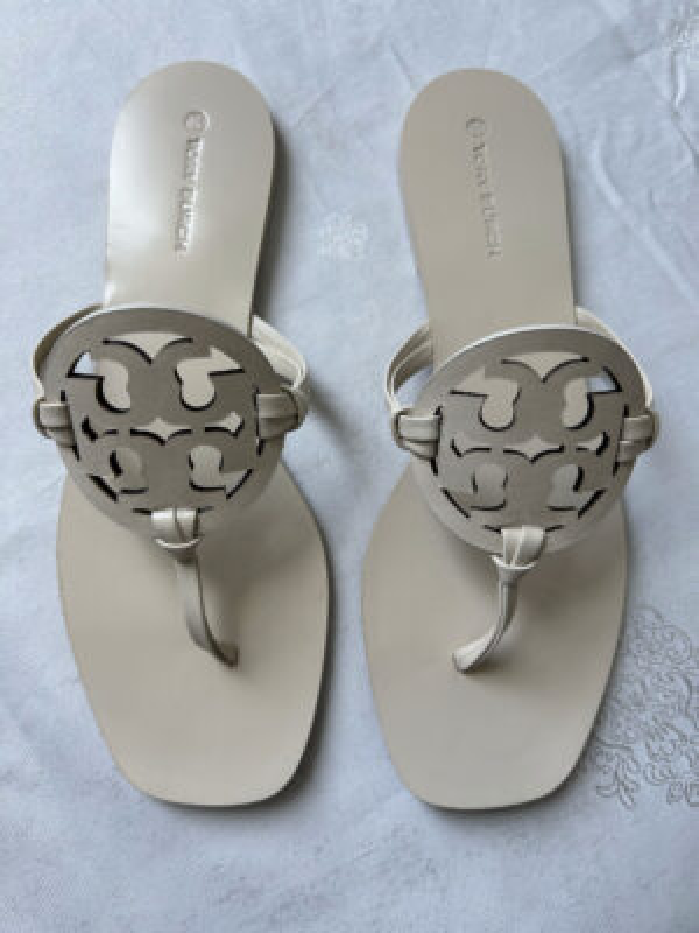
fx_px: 700
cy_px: 466
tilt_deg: -83.7
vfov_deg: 67.3
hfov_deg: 53.1
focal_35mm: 26
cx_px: 350
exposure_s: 1/201
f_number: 1.5
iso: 40
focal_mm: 5.7
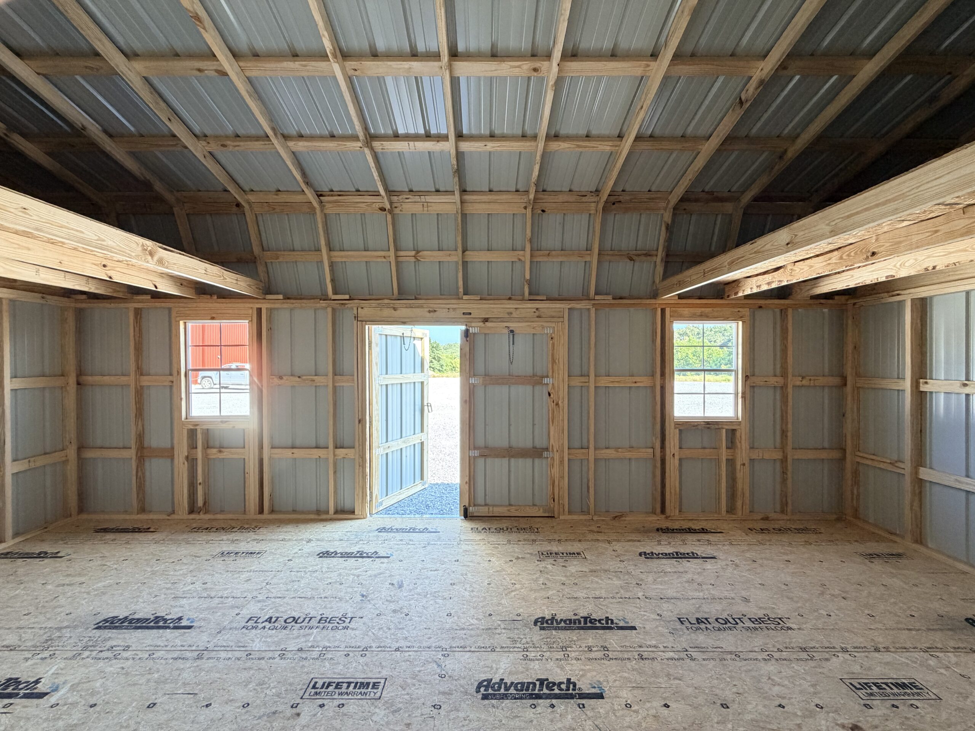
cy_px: 366
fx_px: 394
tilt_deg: +0.6
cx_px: 488
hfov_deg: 102.1
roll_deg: +0.7
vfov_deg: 85.7
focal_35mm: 14
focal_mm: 2.22
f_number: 2.2
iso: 250
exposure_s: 1/121
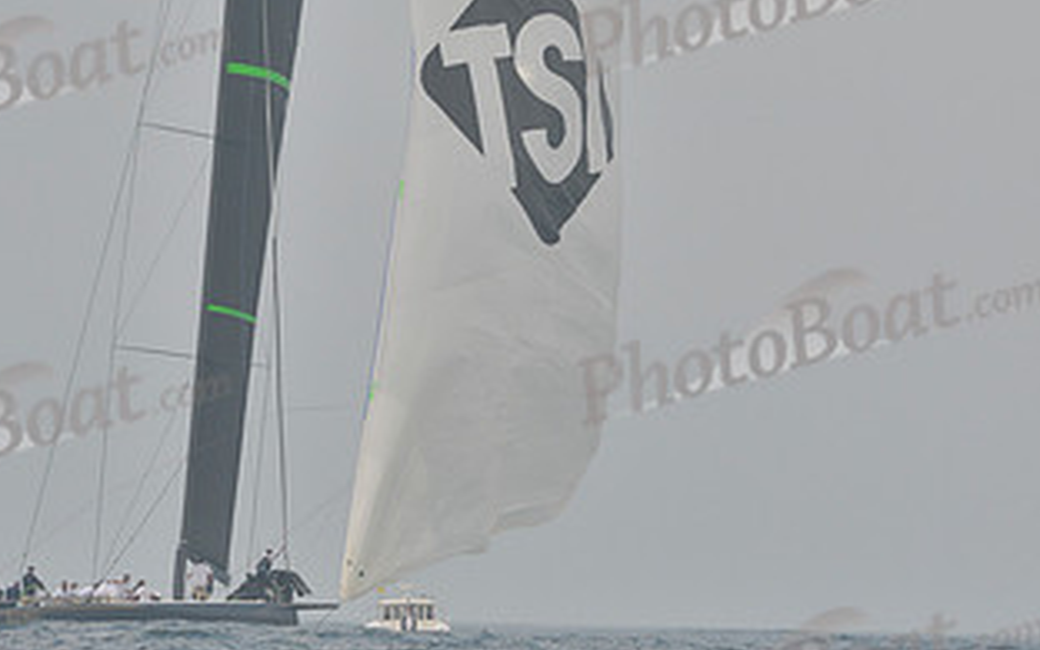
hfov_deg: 3.1
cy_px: 213
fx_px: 19330
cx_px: 405
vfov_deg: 1.9
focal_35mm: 682
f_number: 10
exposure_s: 1/800
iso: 280
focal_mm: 360
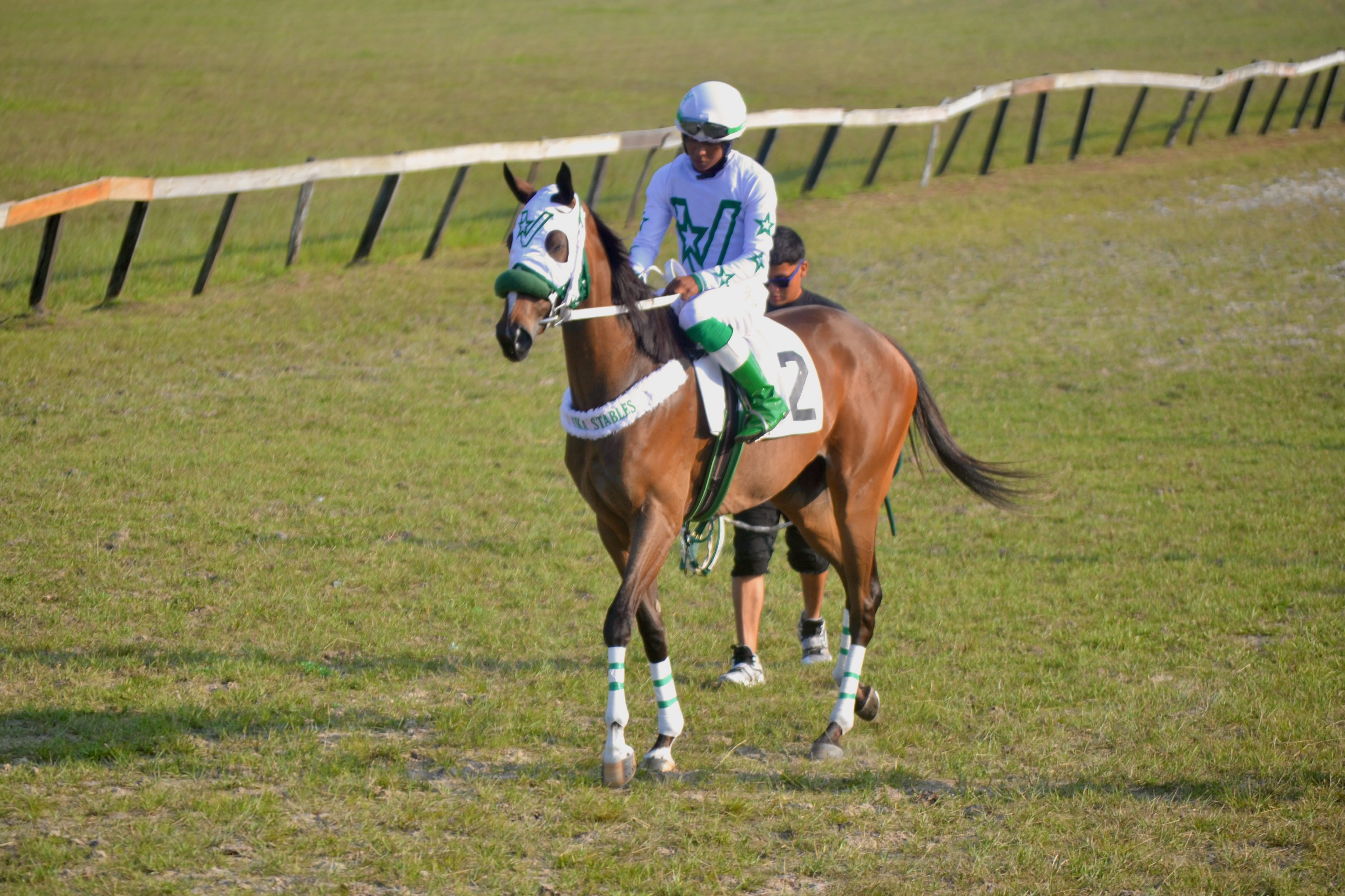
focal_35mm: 181
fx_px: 6762
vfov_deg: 7.6
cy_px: 446
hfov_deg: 11.4
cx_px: 672
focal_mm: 120
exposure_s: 1/500
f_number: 5.6
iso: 250
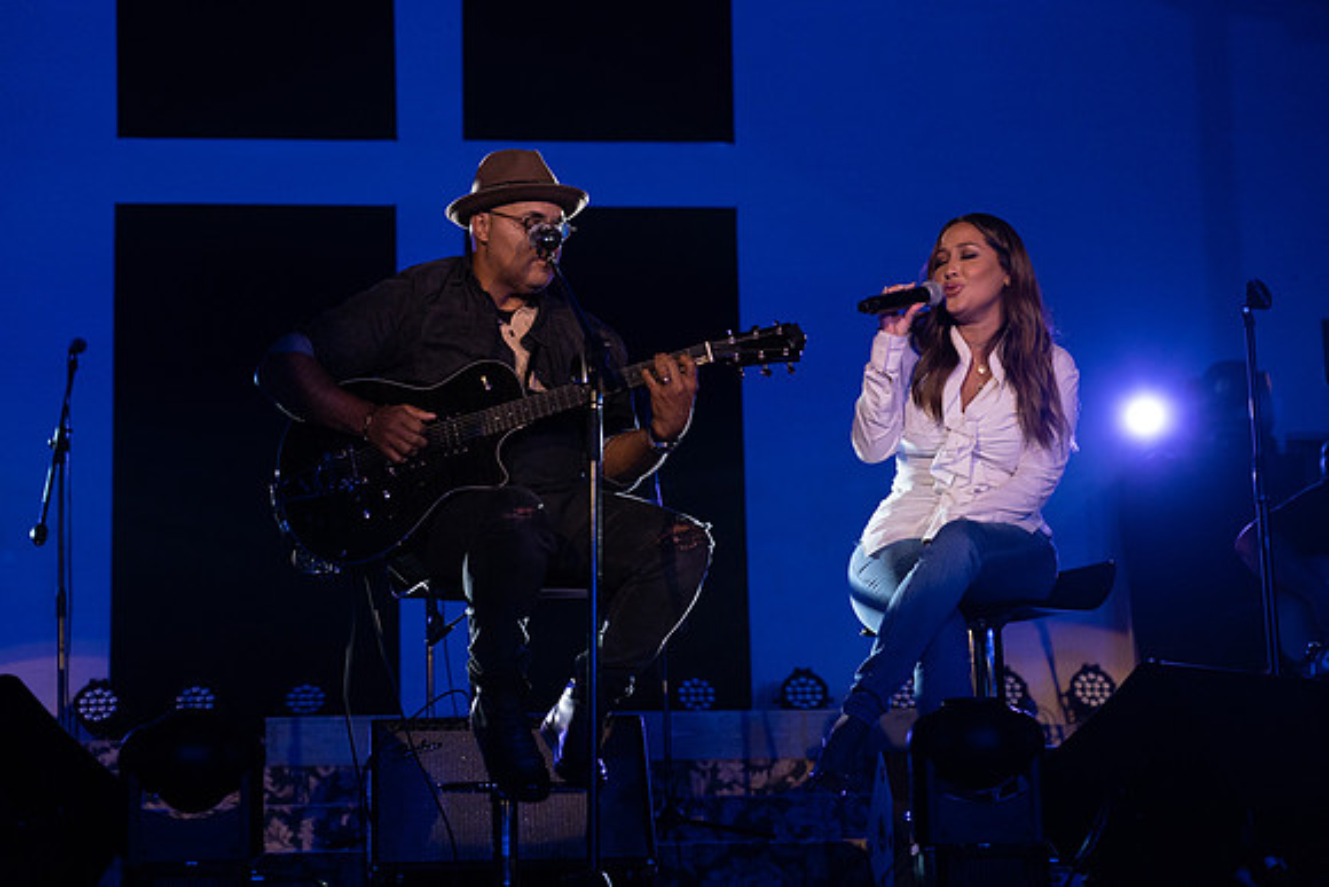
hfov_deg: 28.1
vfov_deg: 18.9
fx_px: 2658
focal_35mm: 72
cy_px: 444
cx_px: 664
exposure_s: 1/500
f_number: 4
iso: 5000
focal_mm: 72
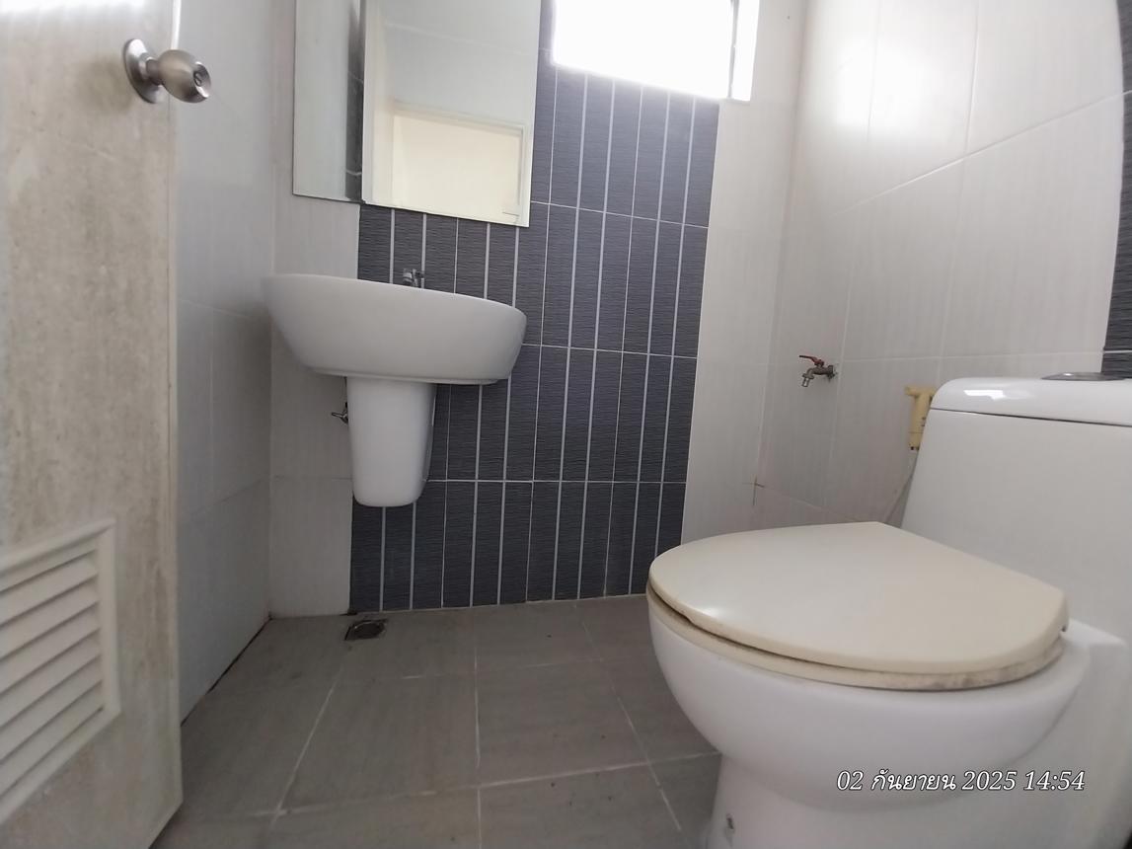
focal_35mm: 13
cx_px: 566
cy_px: 424
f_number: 2.2
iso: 200
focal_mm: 1.3
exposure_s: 1/33
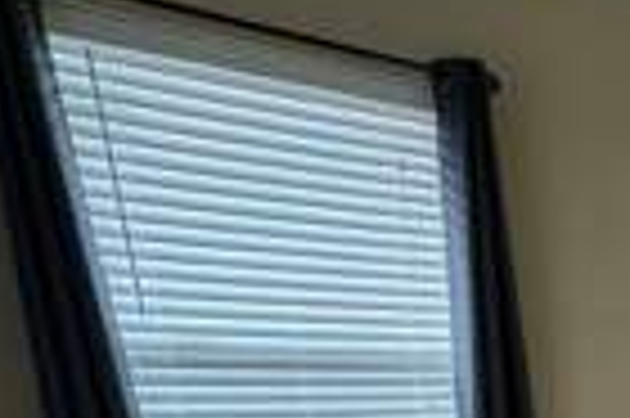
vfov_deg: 22.6
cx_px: 954
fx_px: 874
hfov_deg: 27.2
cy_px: 607
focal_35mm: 50
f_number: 2.2
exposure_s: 1/120
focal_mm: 2.22
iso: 250
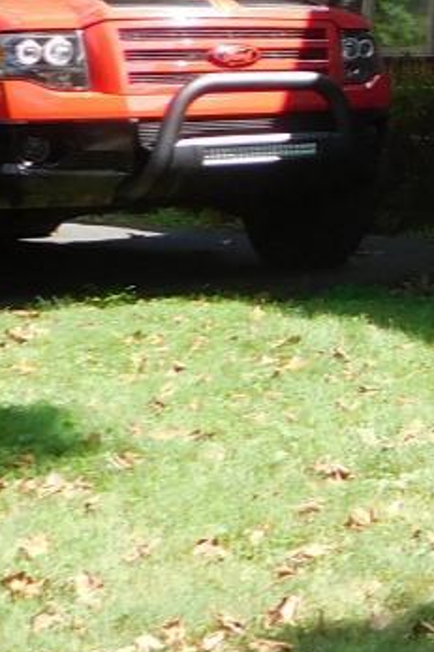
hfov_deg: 9.6
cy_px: -205
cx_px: 1336
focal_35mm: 108
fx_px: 1955
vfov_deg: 17.7
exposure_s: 1/320
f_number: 3.4
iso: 125
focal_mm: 4.5
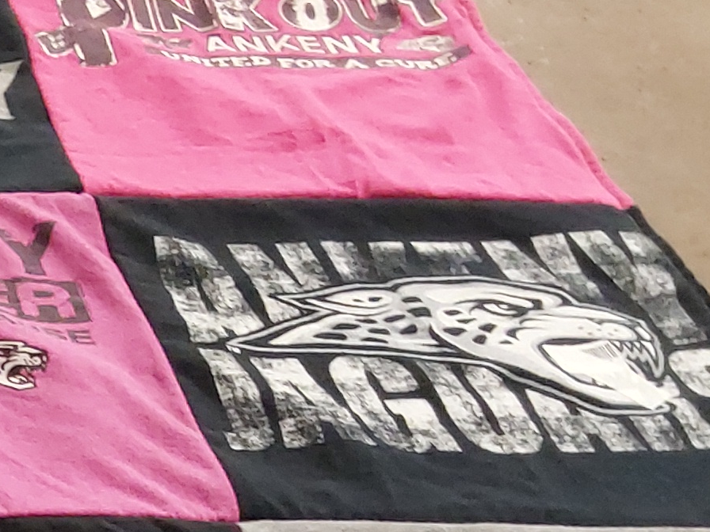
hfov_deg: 16.7
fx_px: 2092
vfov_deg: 13.4
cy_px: 874
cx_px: -490
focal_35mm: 102
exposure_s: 1/60
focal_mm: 2.91
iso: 200
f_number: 1.9
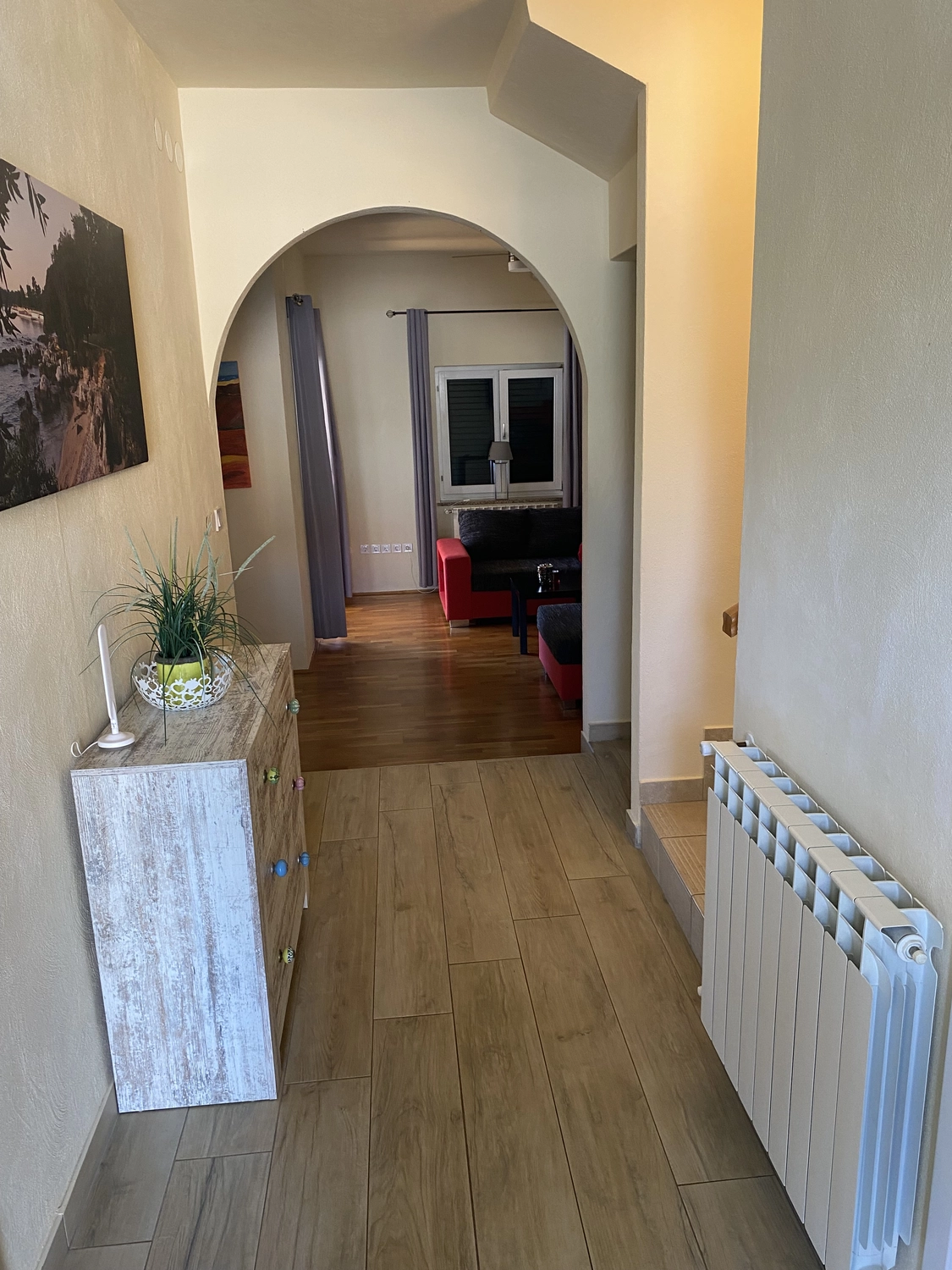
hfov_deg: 53.1
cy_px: 635
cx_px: 476
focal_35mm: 26
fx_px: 953
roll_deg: +2.8
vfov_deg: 67.3
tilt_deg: -11.9
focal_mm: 4.25
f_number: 1.8
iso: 100
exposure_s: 1/50
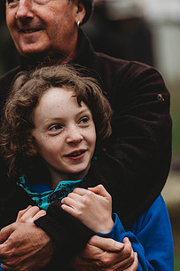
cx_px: 54
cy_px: 125
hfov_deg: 6.0
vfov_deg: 9.0
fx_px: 1719
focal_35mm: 229
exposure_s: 1/250
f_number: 2.8
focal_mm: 155
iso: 100
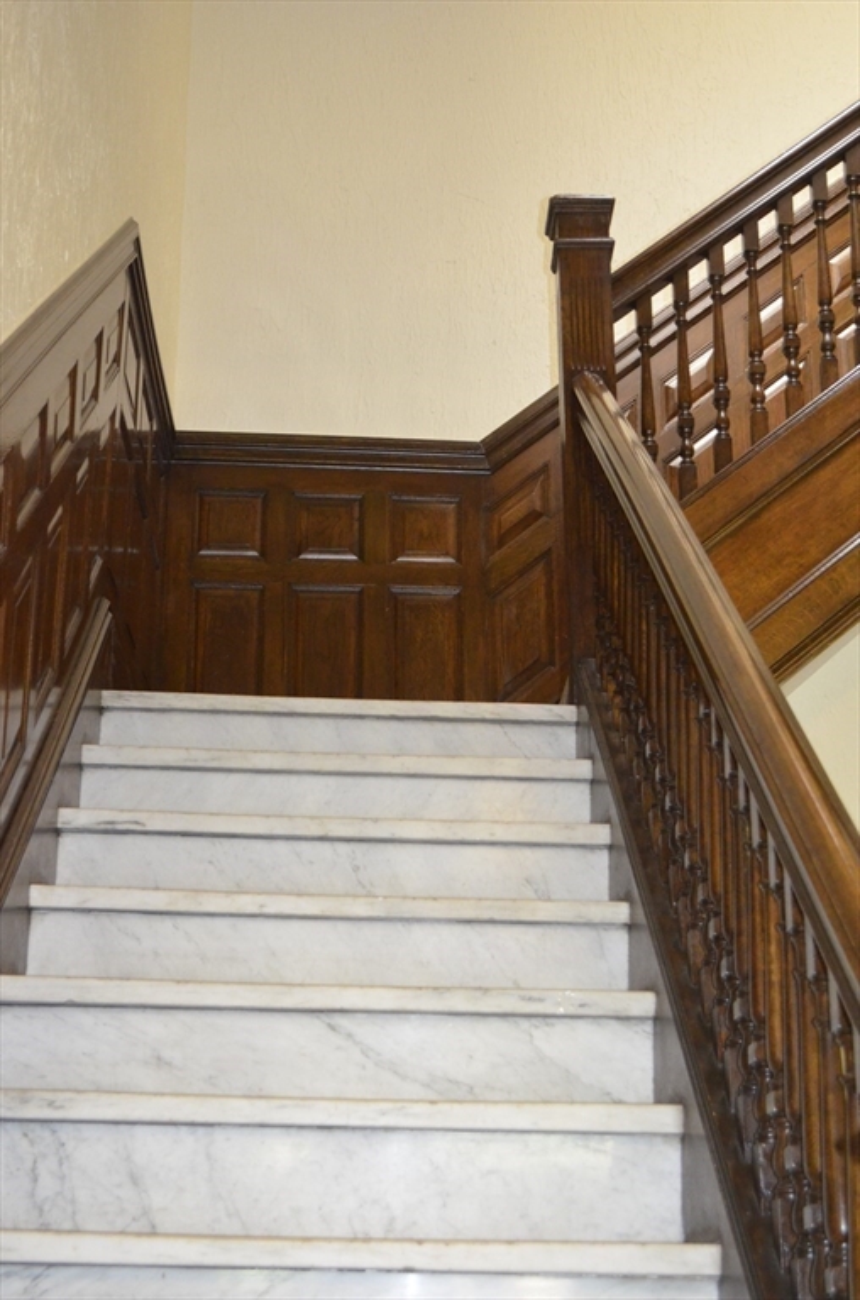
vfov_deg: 37.0
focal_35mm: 54
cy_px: 650
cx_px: 430
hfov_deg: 24.9
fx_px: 1945
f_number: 5
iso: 3200
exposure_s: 1/60
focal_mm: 36
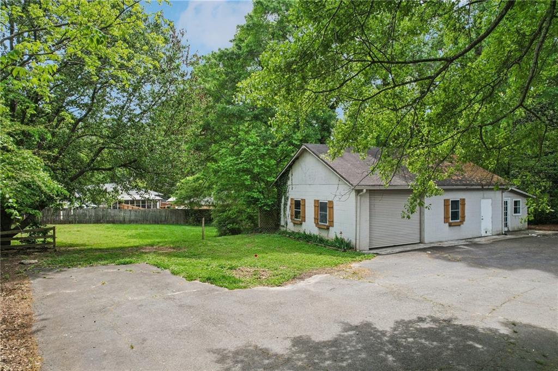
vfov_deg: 57.1
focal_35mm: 22
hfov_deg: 78.6
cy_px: 186
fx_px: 341
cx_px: 279
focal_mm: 8.4
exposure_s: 1/240
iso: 100
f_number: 2.8
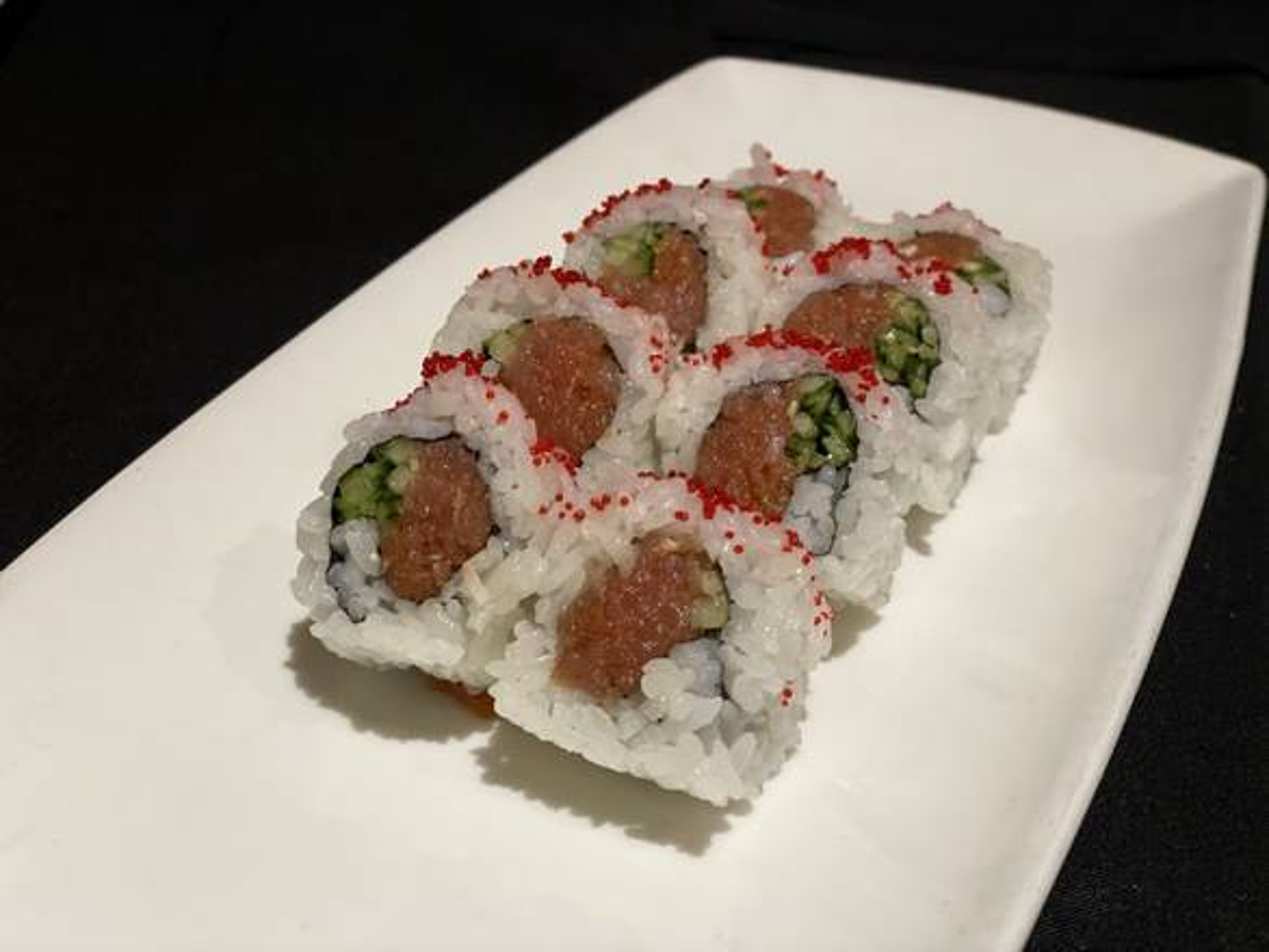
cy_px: 476
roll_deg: -2.4
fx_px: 1907
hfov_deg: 36.8
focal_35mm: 52
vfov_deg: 28.1
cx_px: 634
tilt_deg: -33.0
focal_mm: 6
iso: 200
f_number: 2
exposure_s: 1/40
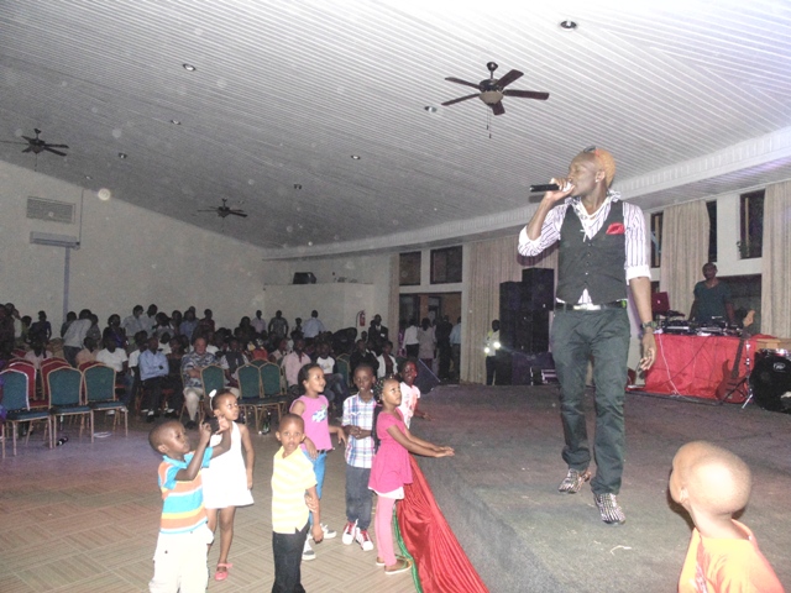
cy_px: 296
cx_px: 396
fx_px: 548
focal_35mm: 24
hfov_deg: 71.6
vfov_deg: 56.8
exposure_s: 1/40
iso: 500
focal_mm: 4.3
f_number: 3.1
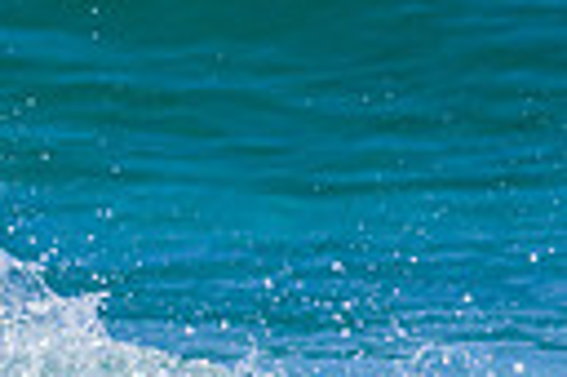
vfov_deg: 0.6
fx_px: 34181
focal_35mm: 2173
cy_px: 737
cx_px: -742
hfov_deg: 0.9
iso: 900
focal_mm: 400
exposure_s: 1/2000
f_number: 11
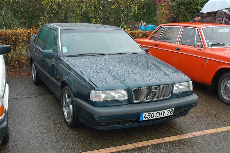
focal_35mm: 44
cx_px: 115
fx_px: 278
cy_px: 76
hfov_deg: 45.0
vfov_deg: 30.8
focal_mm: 29
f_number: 5.6
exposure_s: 1/125
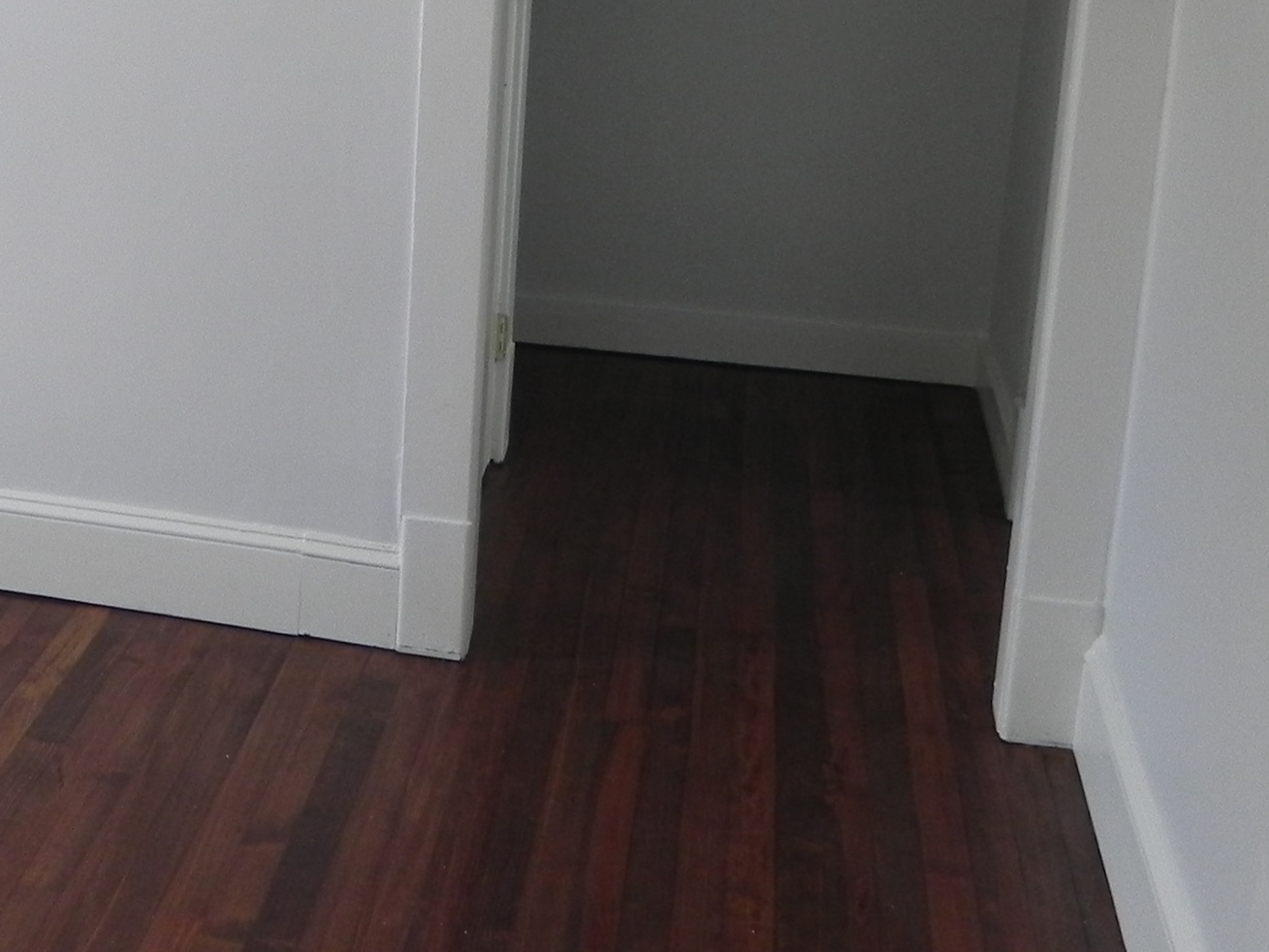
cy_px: 149
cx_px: -171
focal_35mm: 61
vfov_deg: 23.6
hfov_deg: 28.4
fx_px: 2236
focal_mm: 4.6
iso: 160
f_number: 3.2
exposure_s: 1/57.2
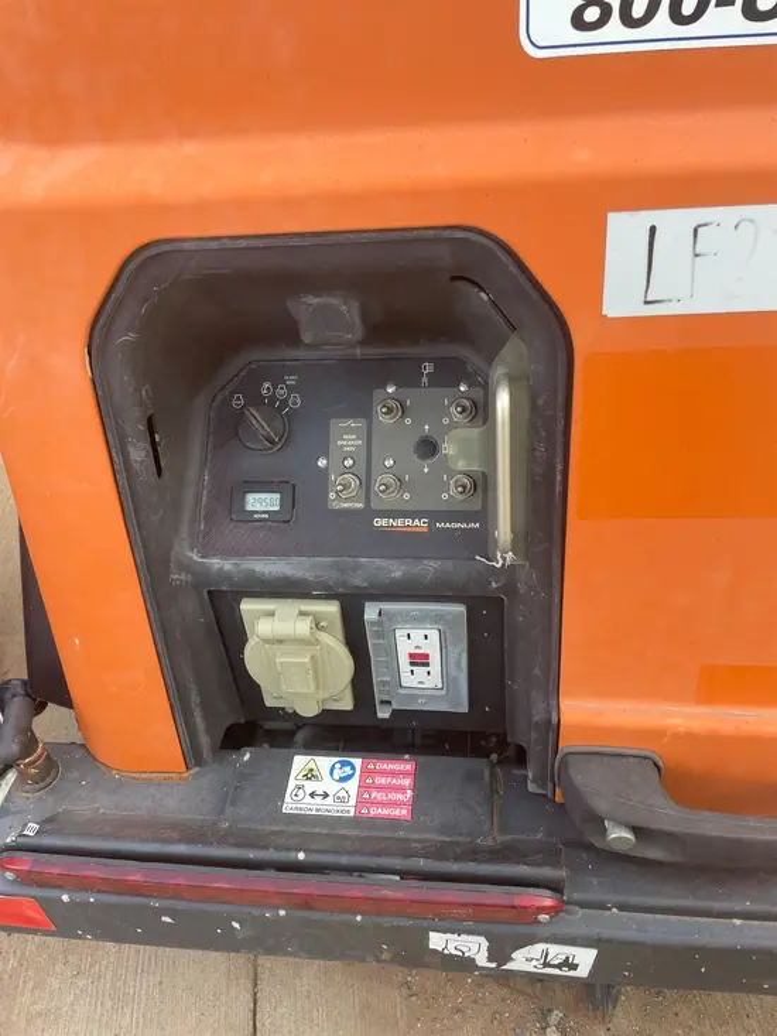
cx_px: 388
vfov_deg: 67.3
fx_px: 778
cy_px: 518
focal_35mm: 26
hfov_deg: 53.1
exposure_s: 1/159
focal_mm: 4.2
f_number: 1.6
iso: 32
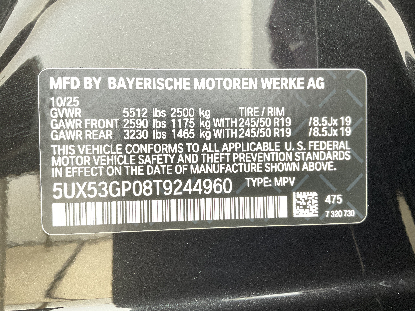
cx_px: 208
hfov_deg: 61.7
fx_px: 348
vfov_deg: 48.2
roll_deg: +2.6
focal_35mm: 29
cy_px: 156
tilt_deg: +0.1
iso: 250
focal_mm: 3
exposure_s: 1/60
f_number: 1.8
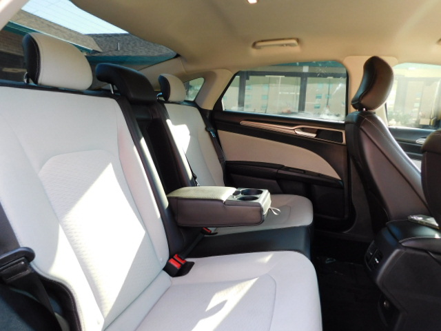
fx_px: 293
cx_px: 220
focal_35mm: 23
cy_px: 166
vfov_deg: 58.9
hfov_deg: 73.9
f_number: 3
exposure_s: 1/30
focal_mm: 4
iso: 140
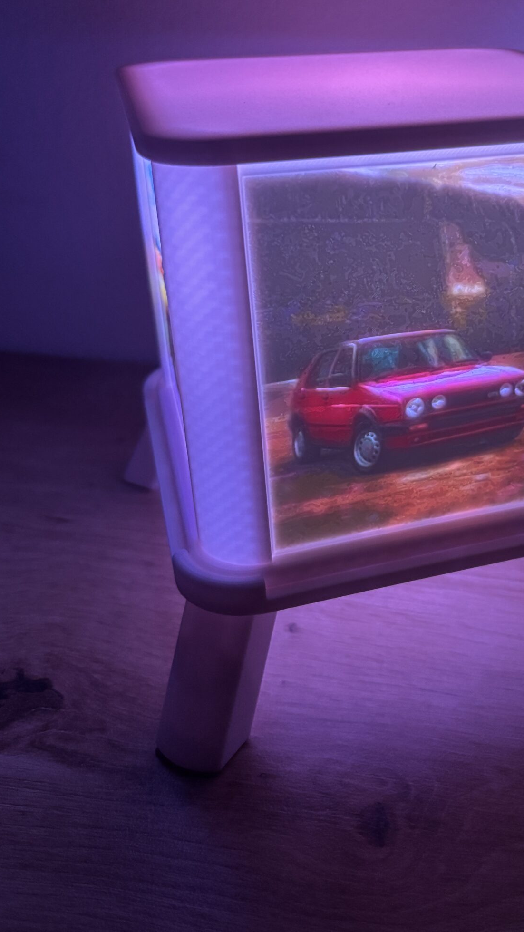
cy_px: 372
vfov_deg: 53.6
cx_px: 421
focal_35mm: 37
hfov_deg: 31.2
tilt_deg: -25.9
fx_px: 914
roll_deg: -0.4
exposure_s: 1/47
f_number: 1.6
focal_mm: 5.96
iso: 500
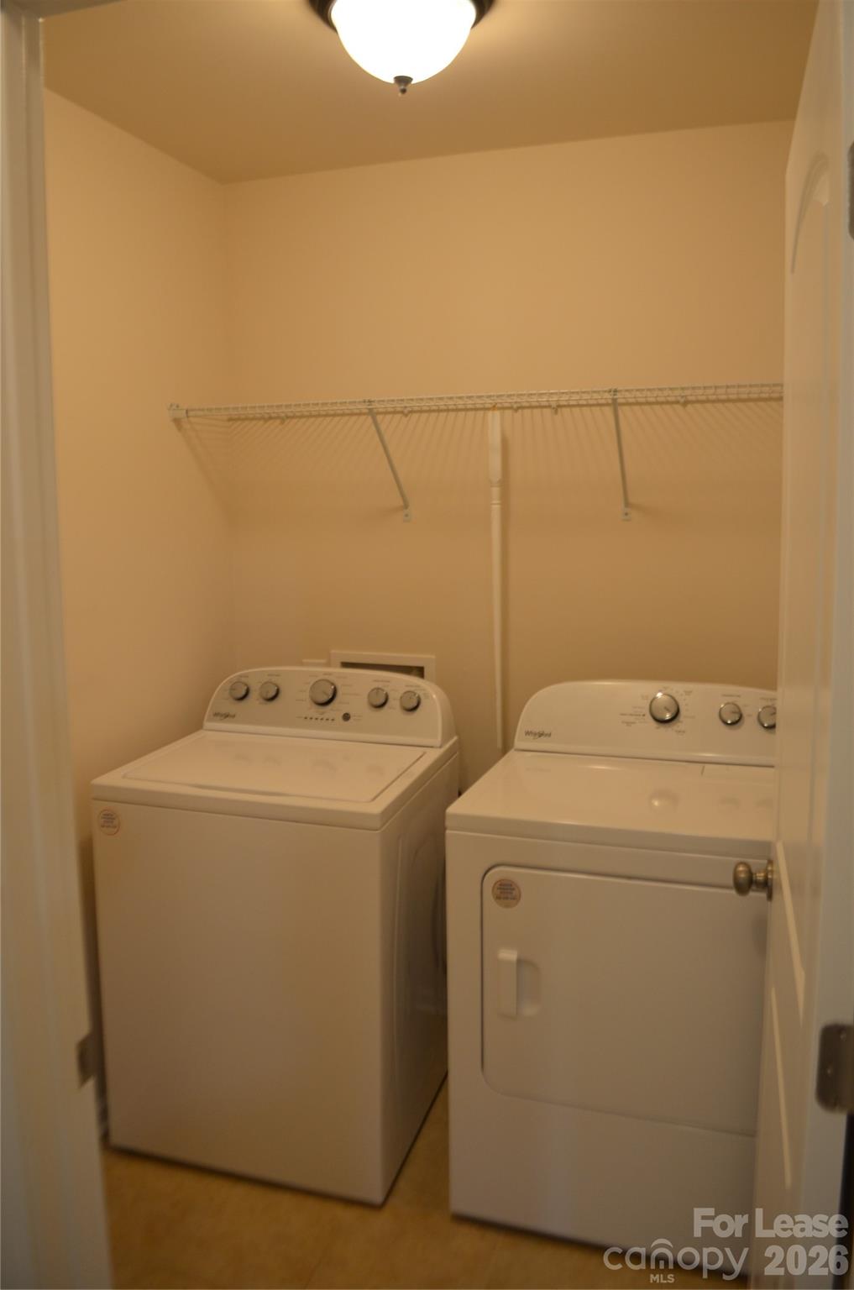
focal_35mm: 27
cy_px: 645
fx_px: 965
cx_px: 427
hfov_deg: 47.7
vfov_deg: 67.5
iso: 400
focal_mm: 18
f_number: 4
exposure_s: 1/60
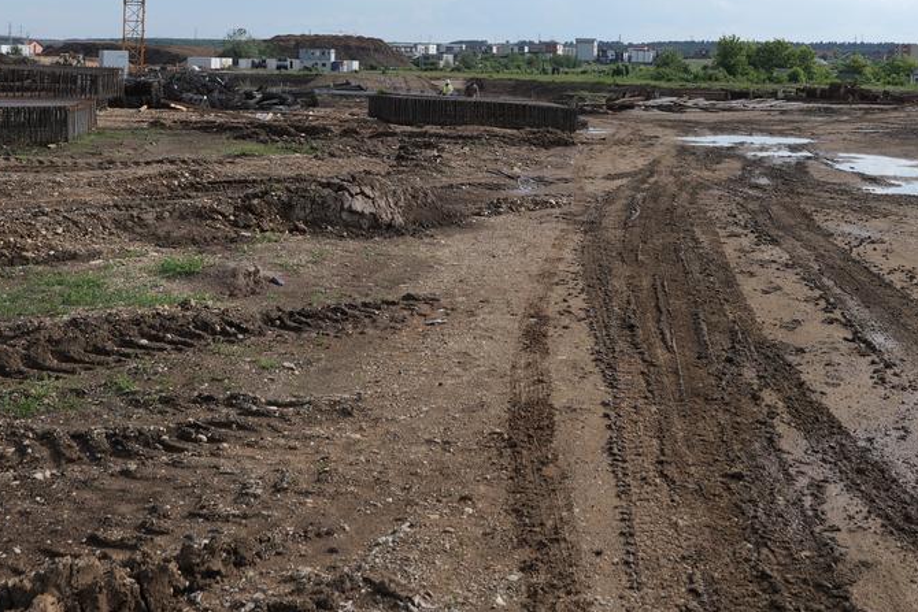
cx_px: 585
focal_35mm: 43
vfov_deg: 29.9
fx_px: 1097
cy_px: 67
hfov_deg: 45.0
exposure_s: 1/1000
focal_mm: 24
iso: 80
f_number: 5
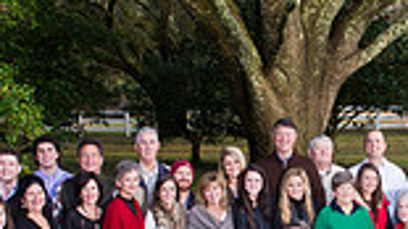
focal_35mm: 94
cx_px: 321
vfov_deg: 12.7
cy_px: 218
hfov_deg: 22.4
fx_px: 1016
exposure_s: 1/250
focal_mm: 24
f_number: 8
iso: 1000
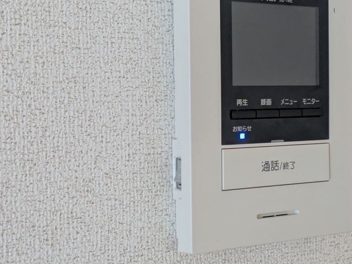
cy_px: 105
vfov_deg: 19.1
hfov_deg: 25.0
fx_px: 783
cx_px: 265
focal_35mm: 77
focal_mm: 5.43
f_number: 1.89
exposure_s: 1/40
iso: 246
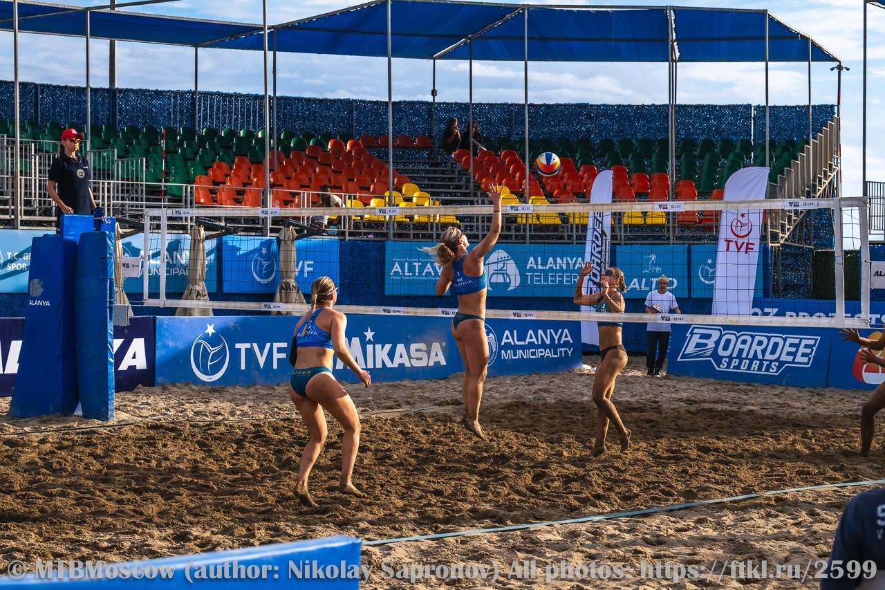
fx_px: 2065
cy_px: 295
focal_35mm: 84
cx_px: 442
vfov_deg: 16.3
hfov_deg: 24.2
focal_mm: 84
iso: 125
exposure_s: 1/640
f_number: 7.1
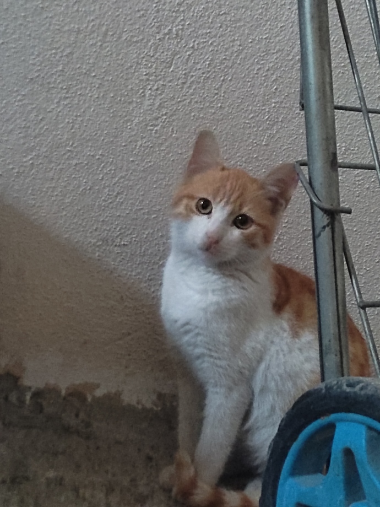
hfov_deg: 53.1
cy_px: 254
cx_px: 190
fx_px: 381
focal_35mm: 26
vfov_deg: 67.3
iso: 9367
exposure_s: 1/14
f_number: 1.79
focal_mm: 4.74
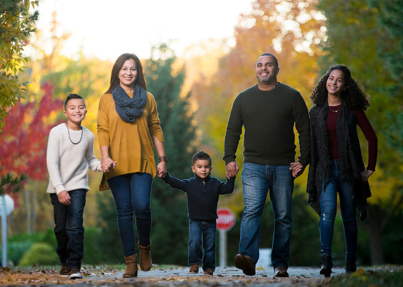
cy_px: 126
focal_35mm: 248
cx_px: 177
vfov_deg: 5.8
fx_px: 2832
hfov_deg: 8.1
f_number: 3.2
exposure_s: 1/640
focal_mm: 200
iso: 640
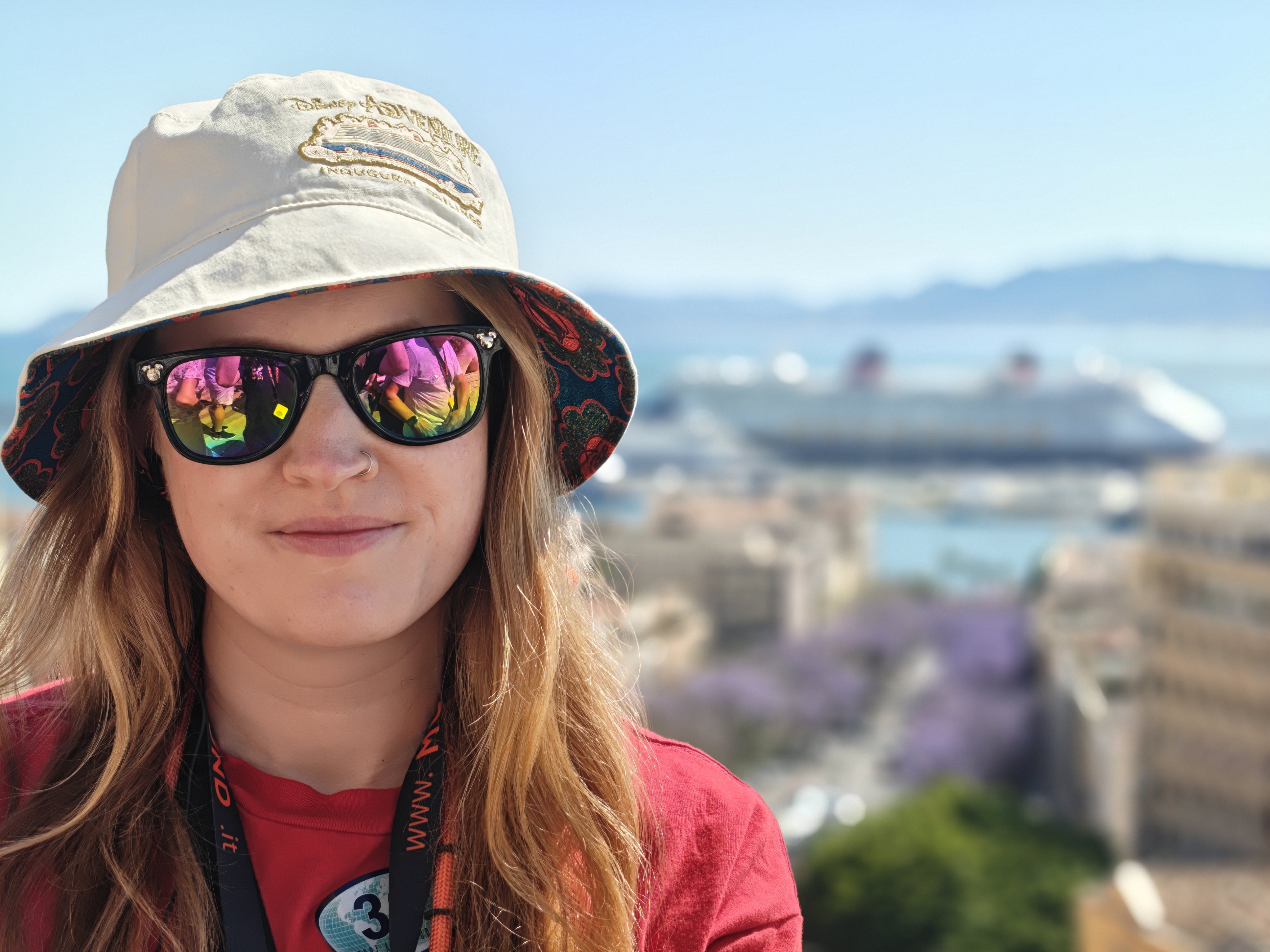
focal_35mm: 73
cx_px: 635
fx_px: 2678
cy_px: 476
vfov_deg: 20.2
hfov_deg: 26.7
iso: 80
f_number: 5
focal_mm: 13.85
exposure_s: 1/317
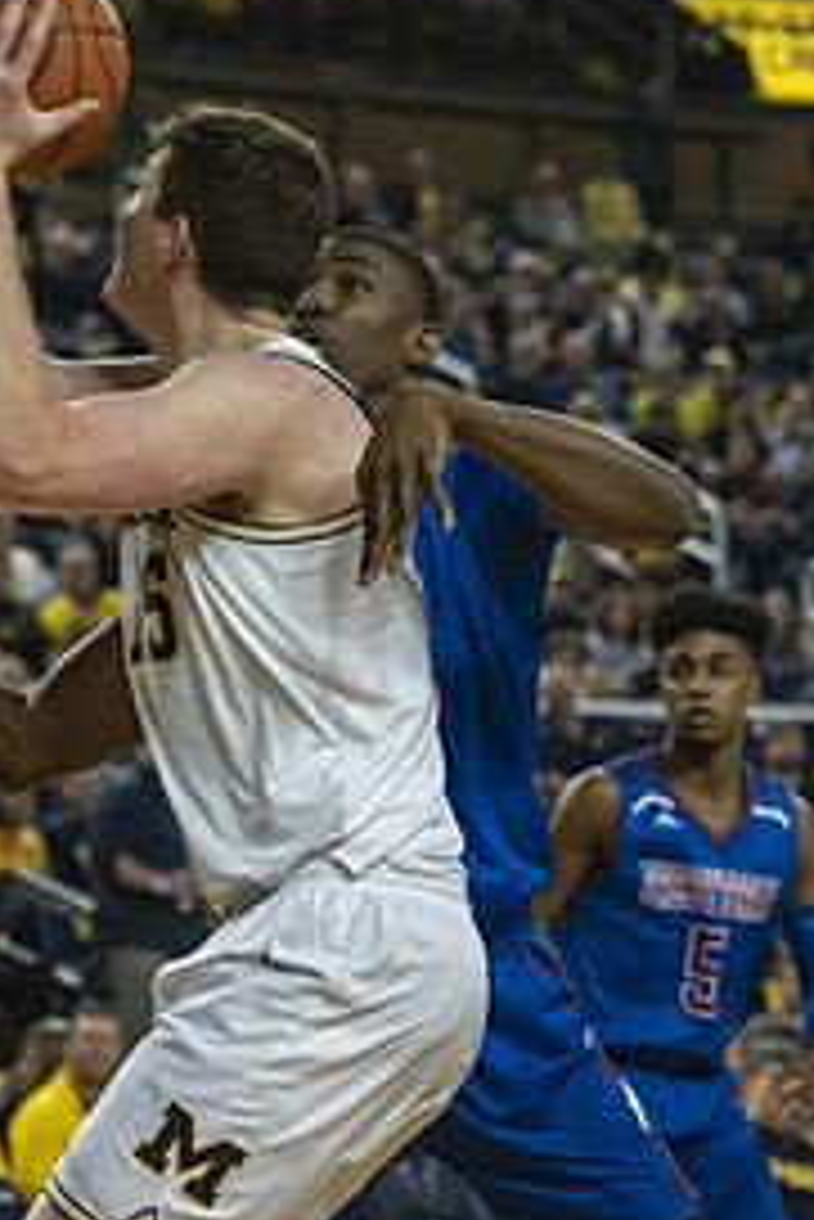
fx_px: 5927
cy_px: 436
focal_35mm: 175
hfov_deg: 7.8
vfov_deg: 11.7
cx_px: 151
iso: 1250
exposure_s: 1/1000
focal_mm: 70
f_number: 2.8
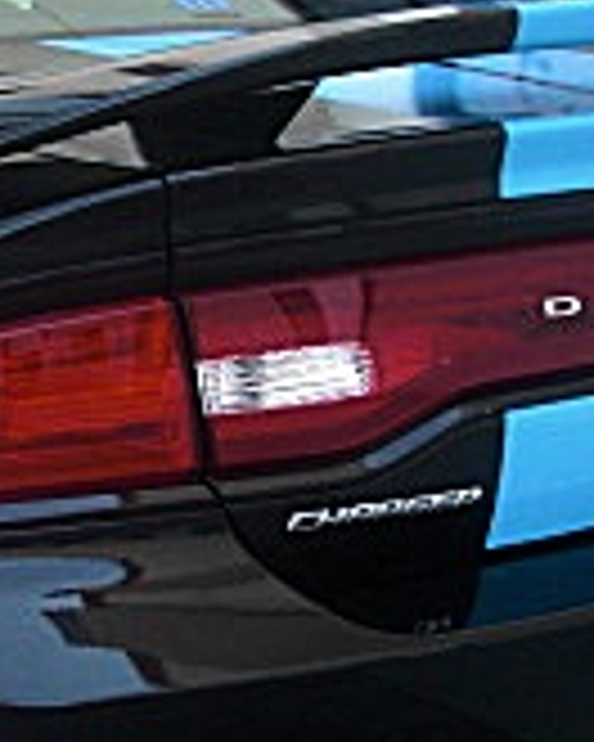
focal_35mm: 136
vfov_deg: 14.1
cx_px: -198
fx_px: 2989
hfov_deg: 11.1
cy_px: 477
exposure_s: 1/125
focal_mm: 6.3
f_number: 2.8
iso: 100
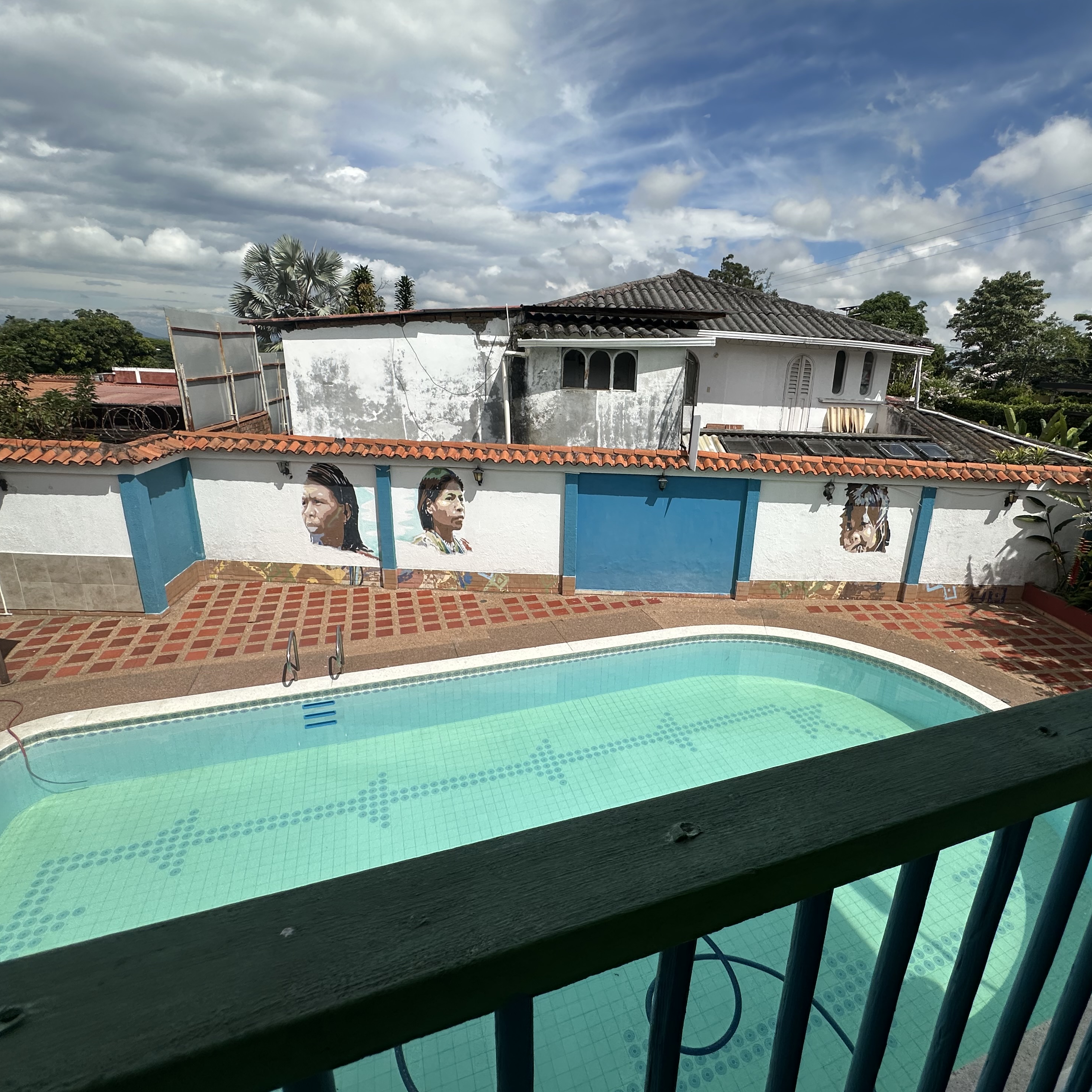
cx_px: 616
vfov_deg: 84.0
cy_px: 536
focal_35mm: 17
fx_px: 607
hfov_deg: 83.6
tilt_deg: -16.4
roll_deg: -3.8
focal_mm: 2.22
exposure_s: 1/4831
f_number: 2.2
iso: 50
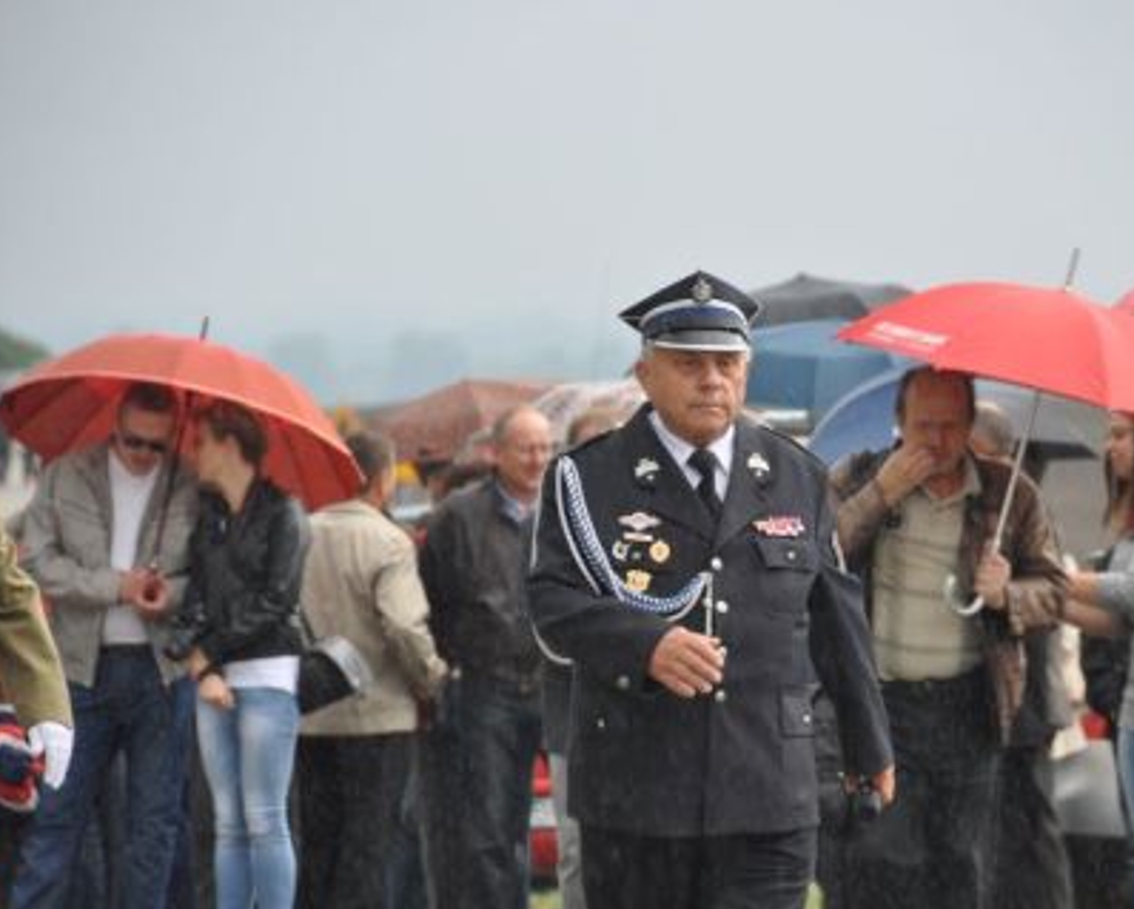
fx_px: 11856
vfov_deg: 4.4
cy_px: 470
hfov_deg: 5.5
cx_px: 684
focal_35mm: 353
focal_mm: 200
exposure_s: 1/250
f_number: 5.6
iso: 400
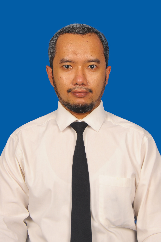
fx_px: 504
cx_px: 80
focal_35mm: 75
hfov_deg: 18.1
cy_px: 121
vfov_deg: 27.0
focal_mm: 50
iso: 320
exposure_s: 1/100
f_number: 13
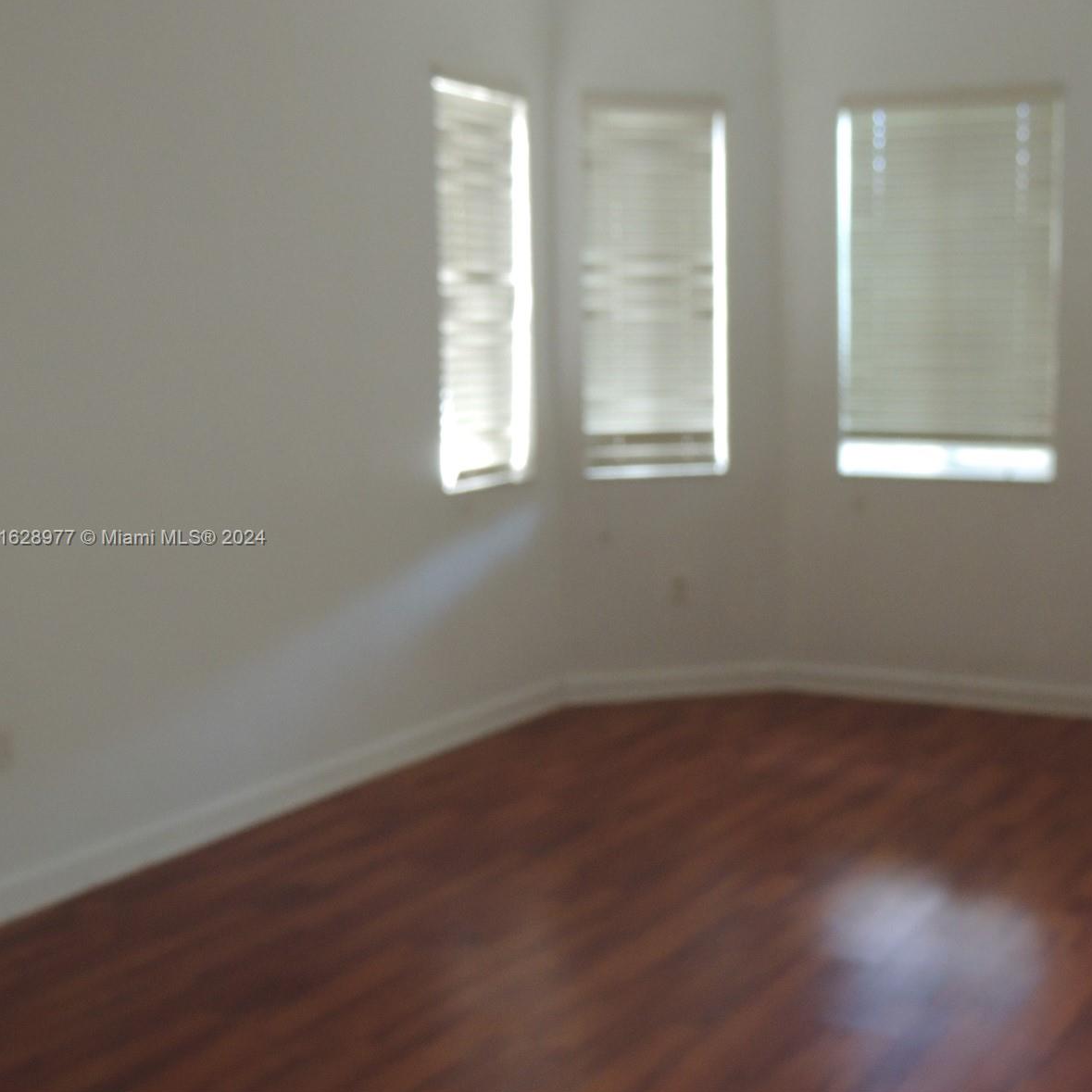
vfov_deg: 35.4
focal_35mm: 48
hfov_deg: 35.1
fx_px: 1713
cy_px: 539
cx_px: 710
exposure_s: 1/30
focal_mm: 7.1
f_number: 3.3
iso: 400
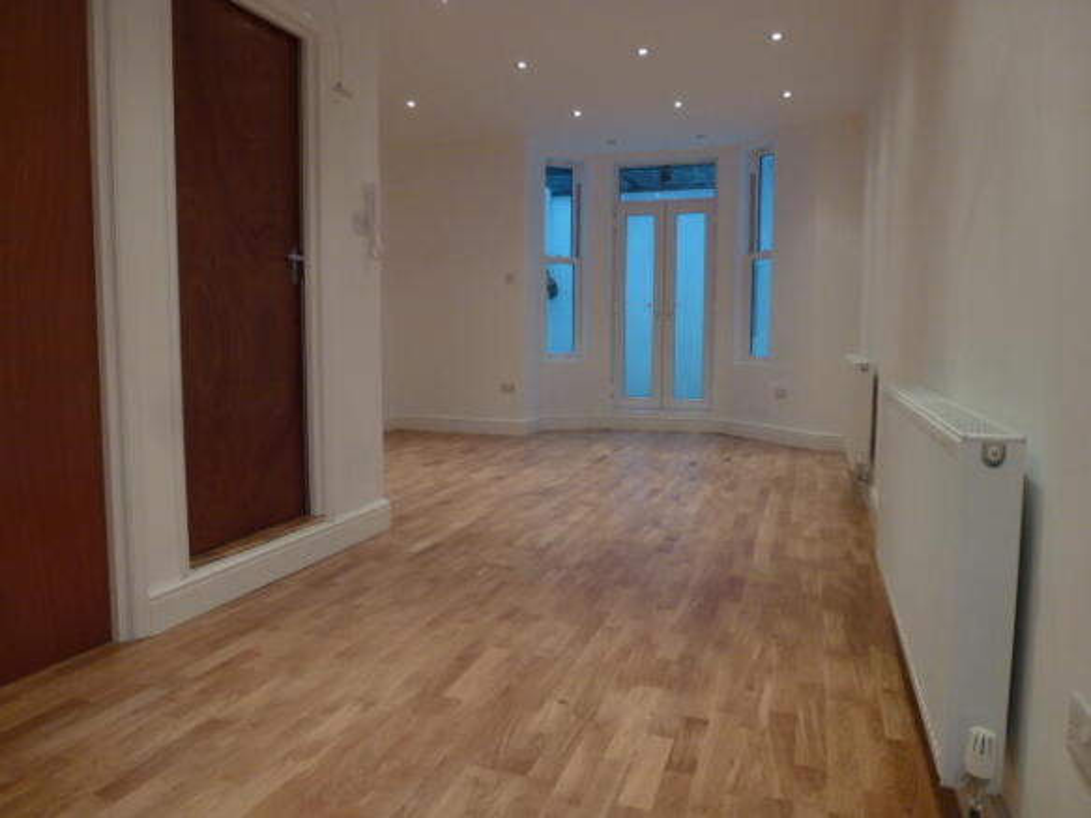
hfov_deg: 71.6
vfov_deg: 56.8
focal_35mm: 24
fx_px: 756
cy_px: 409
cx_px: 546
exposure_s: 1/15
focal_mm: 4.3
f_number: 3.3
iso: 100
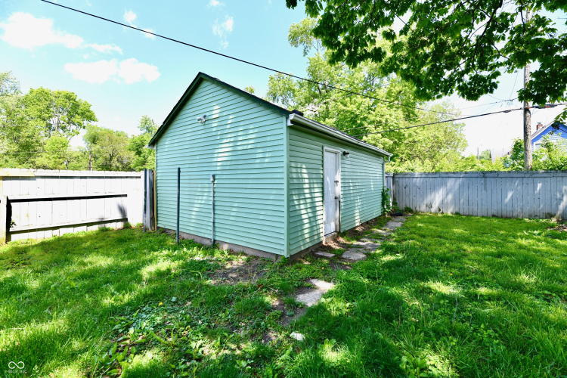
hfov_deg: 104.3
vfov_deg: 81.2
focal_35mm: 14
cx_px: 284
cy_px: 189
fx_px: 220
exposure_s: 1/320
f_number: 9
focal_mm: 14
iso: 640
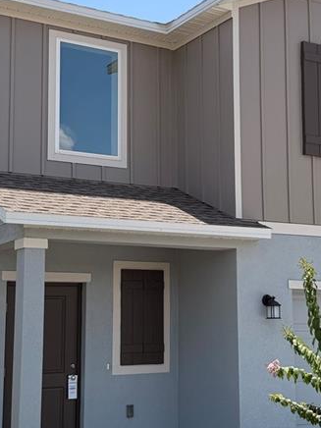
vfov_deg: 29.4
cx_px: 214
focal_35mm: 66
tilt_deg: +10.5
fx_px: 816
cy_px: 208
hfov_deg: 22.2
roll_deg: +0.0
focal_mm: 6.76
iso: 80
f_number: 1.78
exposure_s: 1/4405
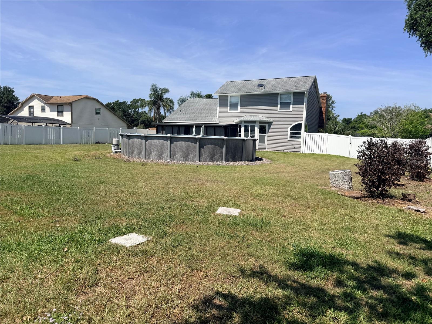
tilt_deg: -4.5
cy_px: 162
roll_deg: -1.9
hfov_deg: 71.6
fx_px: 300
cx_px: 216
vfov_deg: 56.8
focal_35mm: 24
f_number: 1.78
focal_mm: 6.76
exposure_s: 1/6173
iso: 80
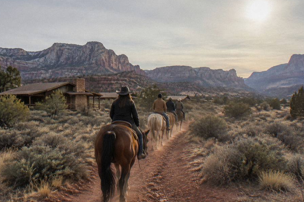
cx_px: 164
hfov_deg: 28.5
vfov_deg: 19.2
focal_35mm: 71
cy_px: 103
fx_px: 599
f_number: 8
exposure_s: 1/160
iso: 200
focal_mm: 64
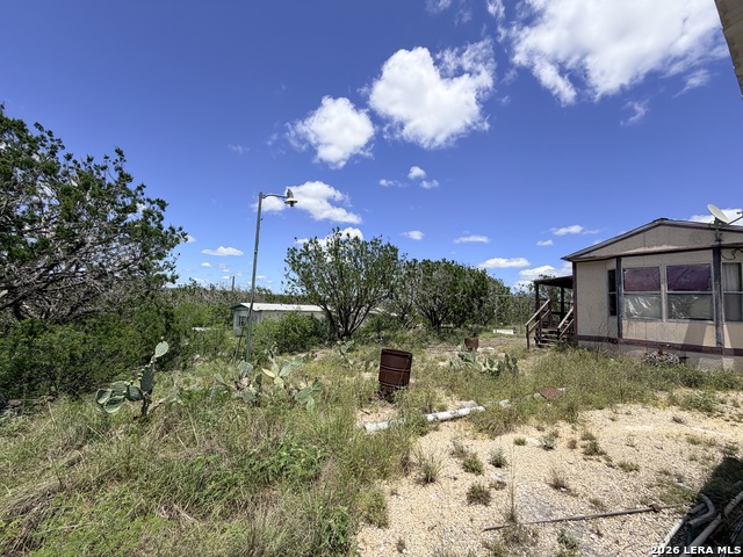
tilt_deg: +4.3
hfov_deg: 102.1
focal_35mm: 14
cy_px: 278
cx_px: 372
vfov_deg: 85.7
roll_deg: -2.5
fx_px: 300
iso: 20
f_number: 2.2
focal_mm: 2.22
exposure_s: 1/942
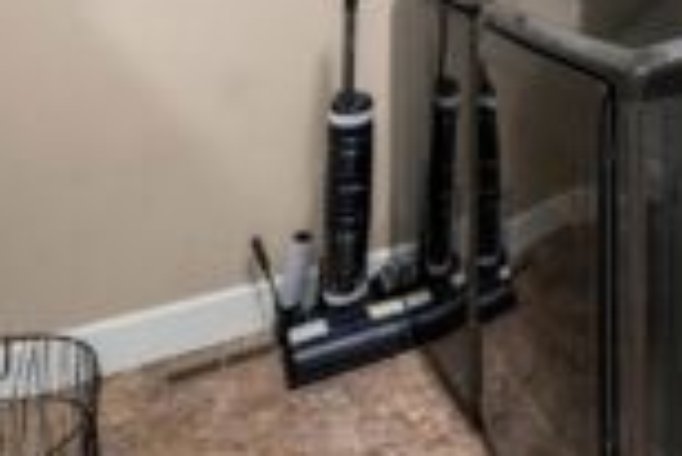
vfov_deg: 29.3
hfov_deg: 41.7
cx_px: 709
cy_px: -100
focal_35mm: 39
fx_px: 740
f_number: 4.5
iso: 500
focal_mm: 15
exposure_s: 1/60
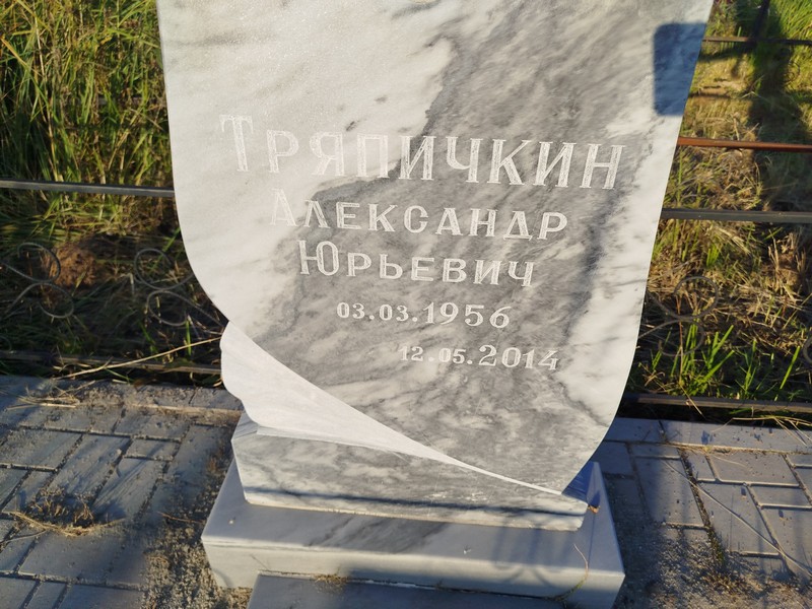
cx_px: 406
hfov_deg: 71.6
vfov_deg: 56.8
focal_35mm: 24
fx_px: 563
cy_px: 304
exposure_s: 1/768
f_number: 1.7
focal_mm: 5.31
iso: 50
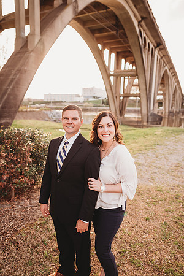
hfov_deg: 53.1
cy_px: 138
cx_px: 92
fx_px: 184
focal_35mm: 24
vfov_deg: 73.7
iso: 125
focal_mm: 24
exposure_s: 1/250
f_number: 2.5
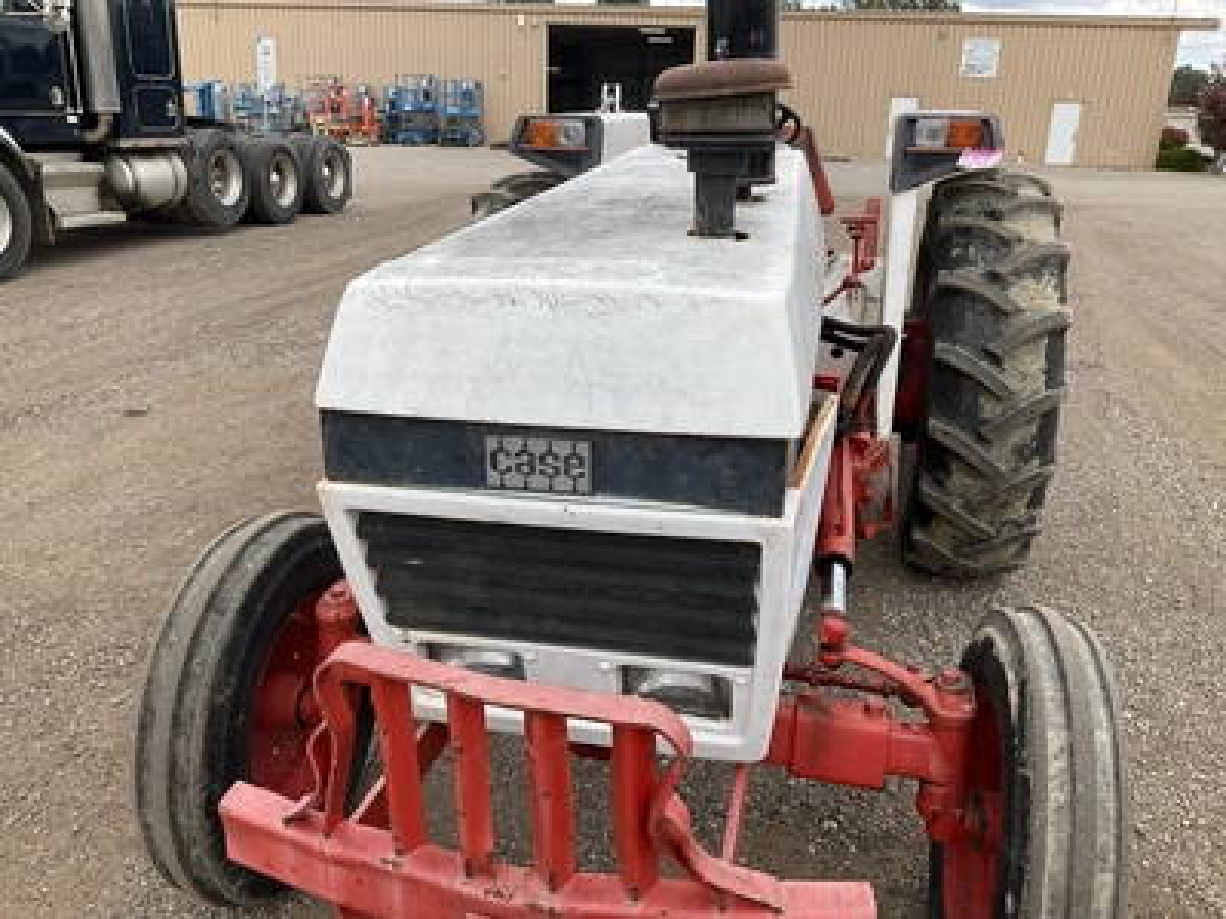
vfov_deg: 48.2
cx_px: 613
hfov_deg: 61.7
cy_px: 460
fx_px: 1027
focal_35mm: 29
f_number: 1.8
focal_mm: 3
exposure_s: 1/1015
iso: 25
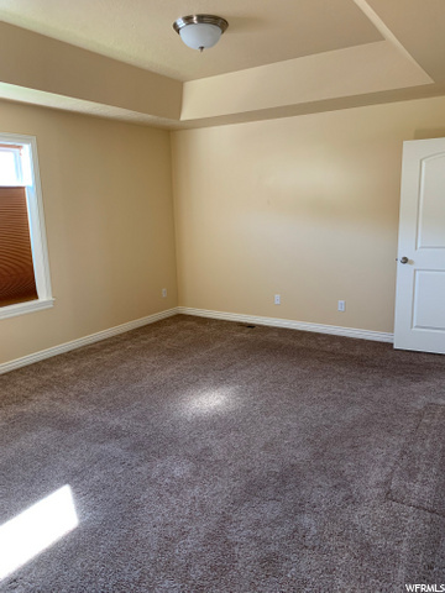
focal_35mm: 26
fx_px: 446
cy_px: 296
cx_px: 222
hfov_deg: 53.1
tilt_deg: -10.6
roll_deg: +1.4
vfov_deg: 67.3
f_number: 1.8
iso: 160
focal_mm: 4.25
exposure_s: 1/60
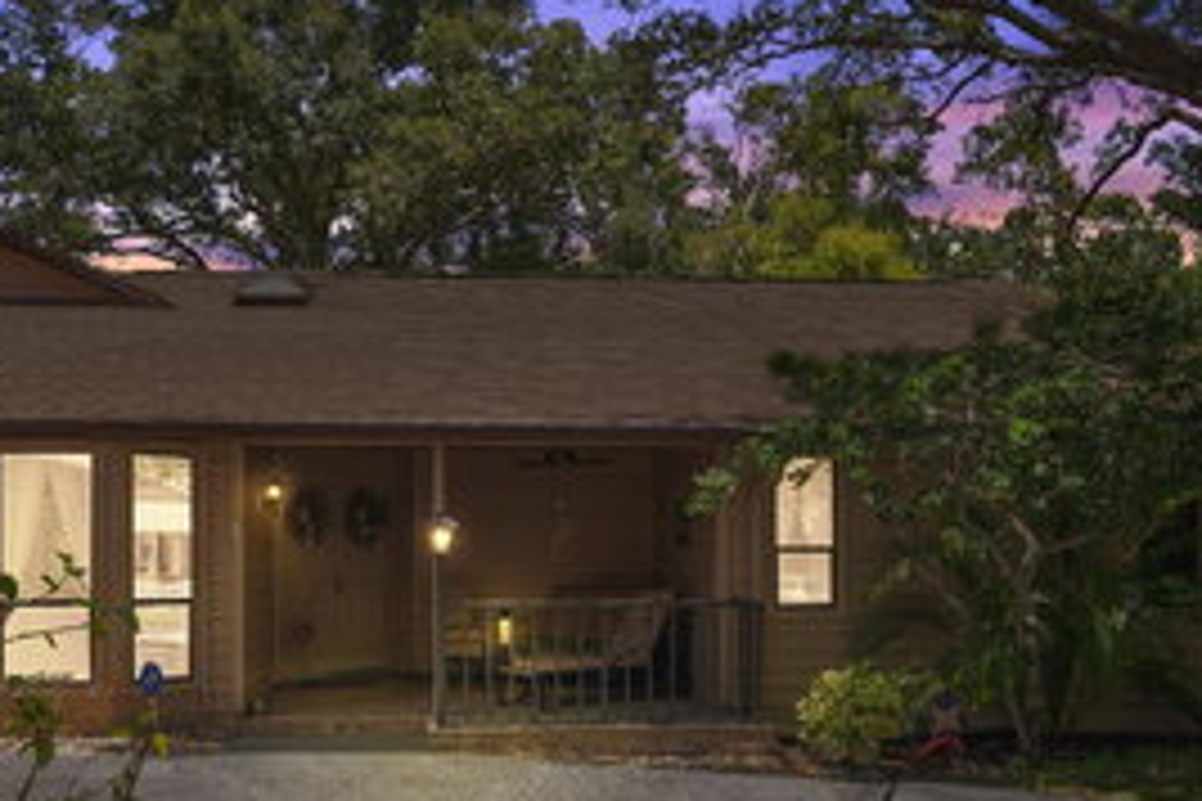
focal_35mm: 37
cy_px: 558
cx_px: 509
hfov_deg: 51.8
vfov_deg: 35.5
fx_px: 1232
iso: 50
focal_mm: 20.5
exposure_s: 1/20
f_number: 7.1
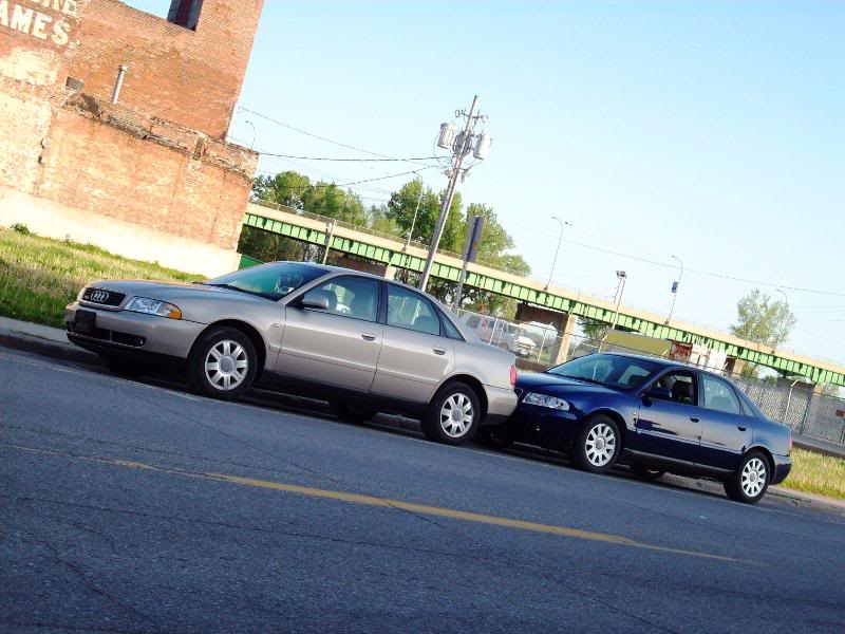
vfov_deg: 22.9
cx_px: 422
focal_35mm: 64
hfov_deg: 30.3
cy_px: 317
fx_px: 1562
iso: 80
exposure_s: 1/271
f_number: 3.8
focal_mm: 10.7
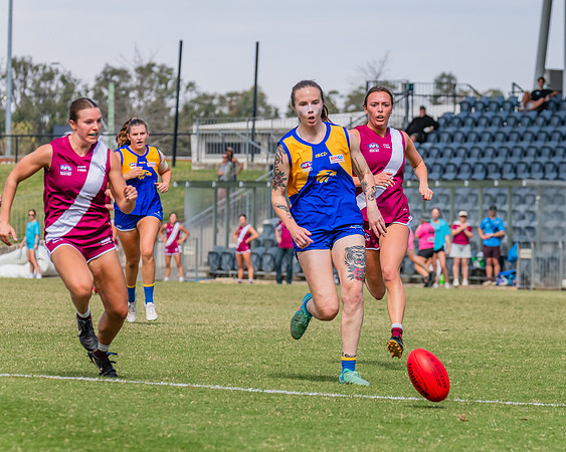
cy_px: 200
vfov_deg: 5.1
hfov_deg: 6.4
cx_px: 382
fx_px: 5097
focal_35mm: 304
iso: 800
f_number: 10
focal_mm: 240
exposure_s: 1/1250
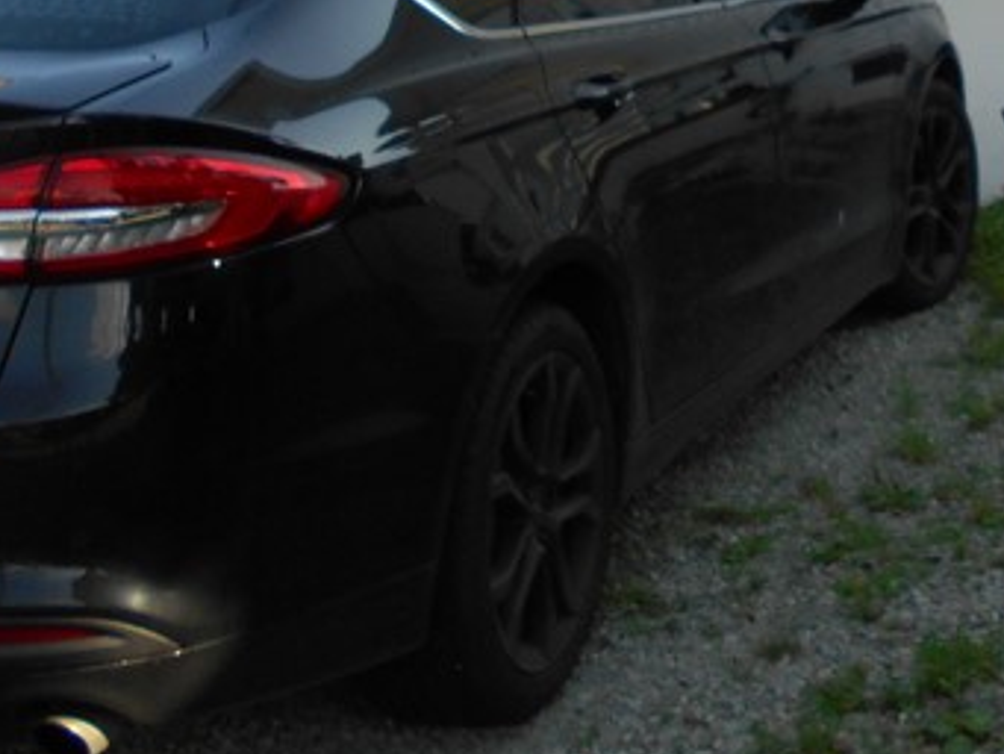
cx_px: 1098
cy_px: -336
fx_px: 2263
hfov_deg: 23.5
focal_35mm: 78
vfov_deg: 17.3
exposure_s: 1/400
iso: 80
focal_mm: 4.6
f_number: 3.2
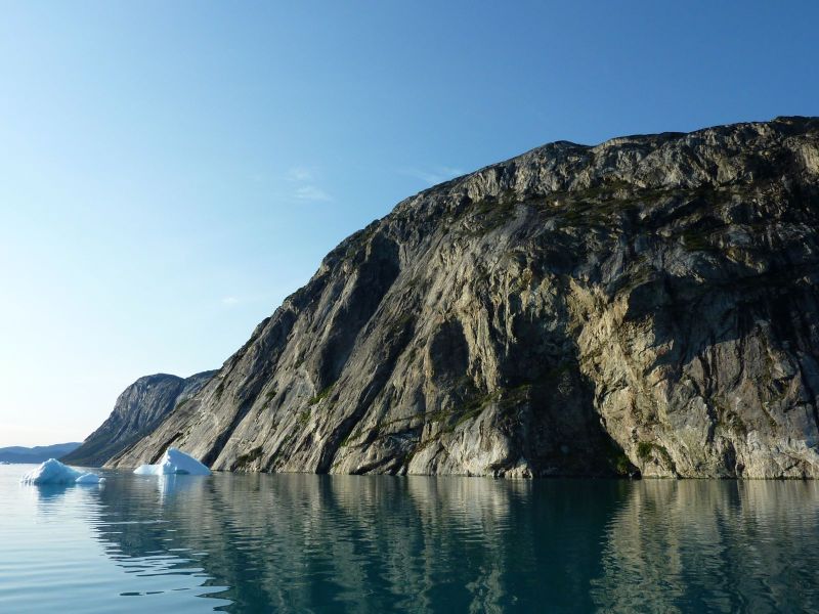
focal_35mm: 25
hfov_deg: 69.4
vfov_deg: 54.9
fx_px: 591
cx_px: 410
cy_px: 307
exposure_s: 1/500
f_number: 4.5
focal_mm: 4.1
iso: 80
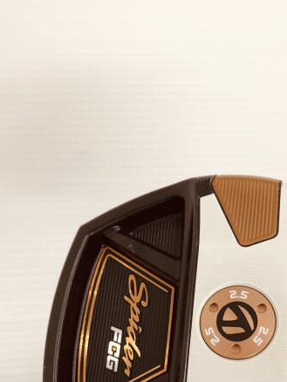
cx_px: 177
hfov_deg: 31.4
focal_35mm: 46
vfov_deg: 40.4
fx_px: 508
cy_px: 271
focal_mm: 3.99
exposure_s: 1/120
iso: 50
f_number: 1.8
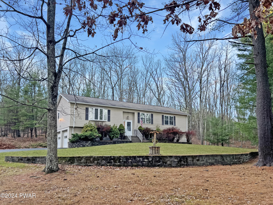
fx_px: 205
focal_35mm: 26
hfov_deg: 67.3
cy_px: 102
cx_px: 136
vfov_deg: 53.1
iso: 50
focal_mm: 5.7
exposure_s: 1/305
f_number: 1.5
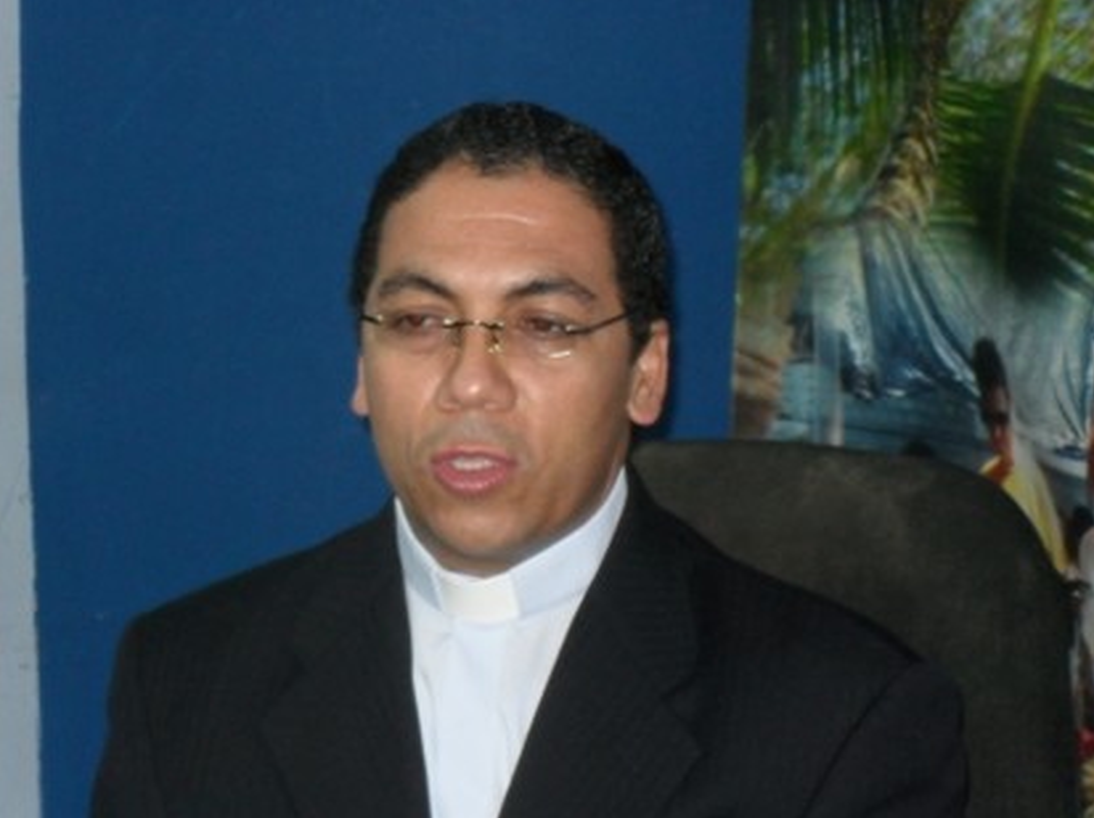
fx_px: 3600
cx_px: 506
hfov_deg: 17.3
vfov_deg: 13.0
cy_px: 421
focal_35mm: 114
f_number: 5.2
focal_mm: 18.6
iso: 400
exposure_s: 1/60
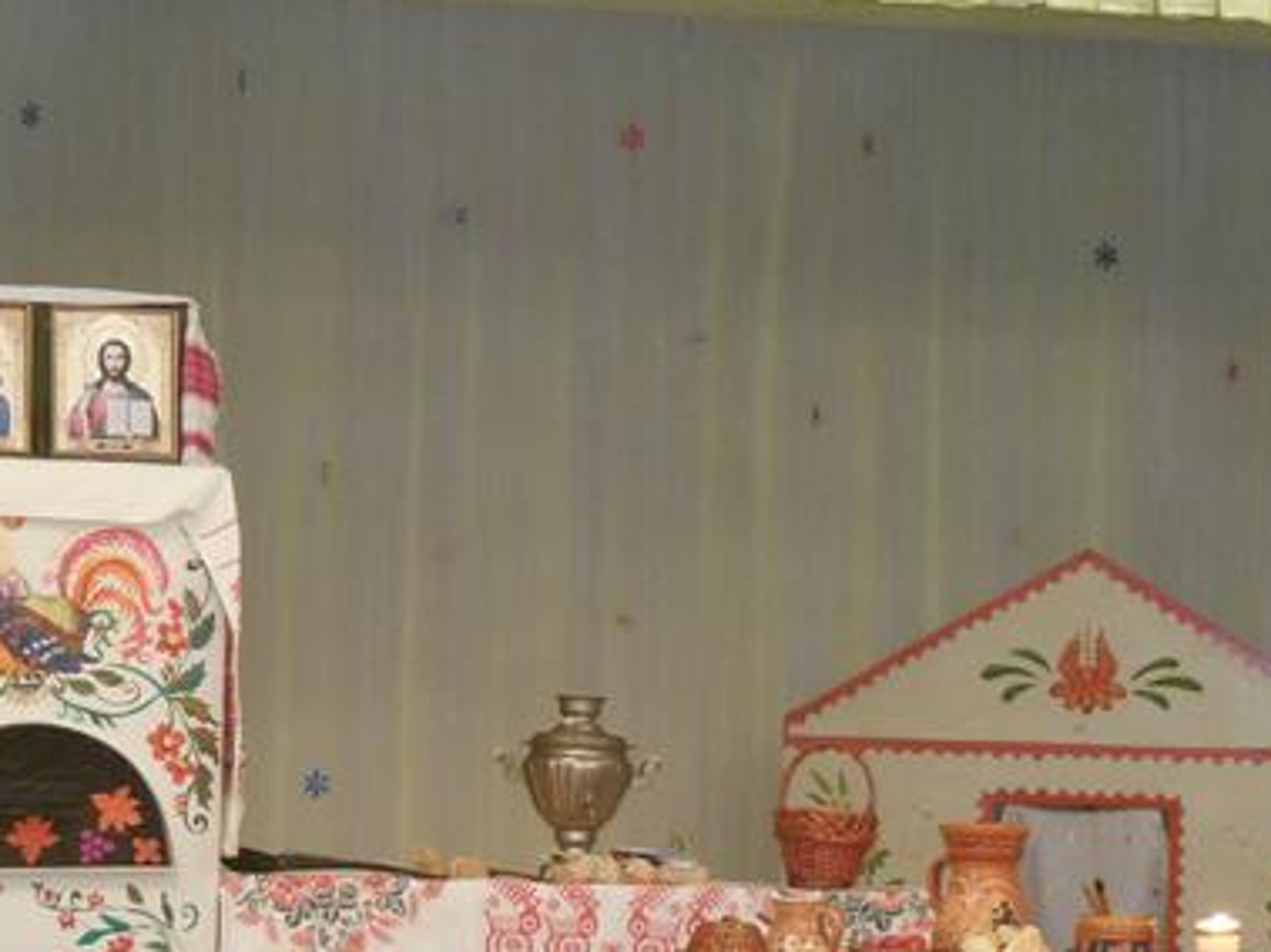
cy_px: 744
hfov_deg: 13.3
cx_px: 657
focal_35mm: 149
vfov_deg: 9.9
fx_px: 5469
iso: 800
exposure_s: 1/10
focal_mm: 16.8
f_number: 4.7
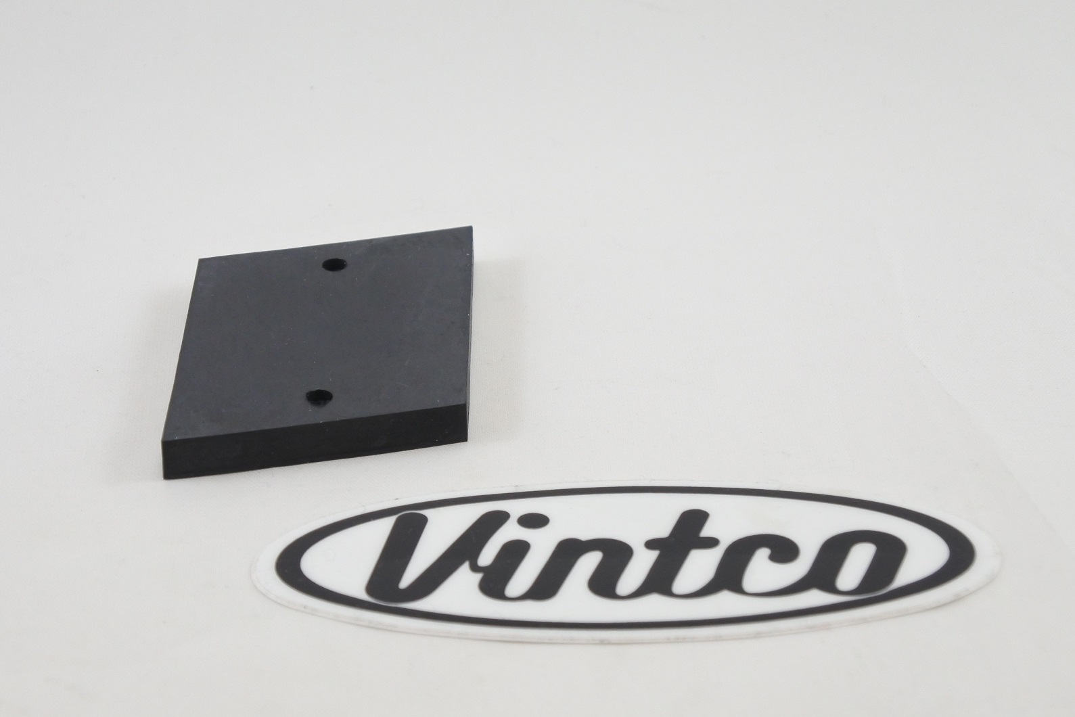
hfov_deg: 31.0
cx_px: 538
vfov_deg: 20.9
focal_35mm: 65
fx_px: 1941
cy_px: 358
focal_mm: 24.4
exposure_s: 1/125
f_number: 5.3
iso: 500
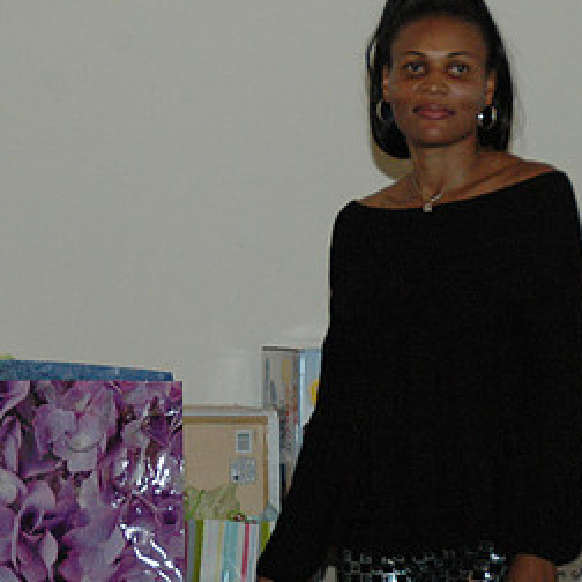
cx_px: 411
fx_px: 3633
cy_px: 307
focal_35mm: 191
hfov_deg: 9.1
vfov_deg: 9.2
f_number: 5.6
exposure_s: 1/60
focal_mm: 65
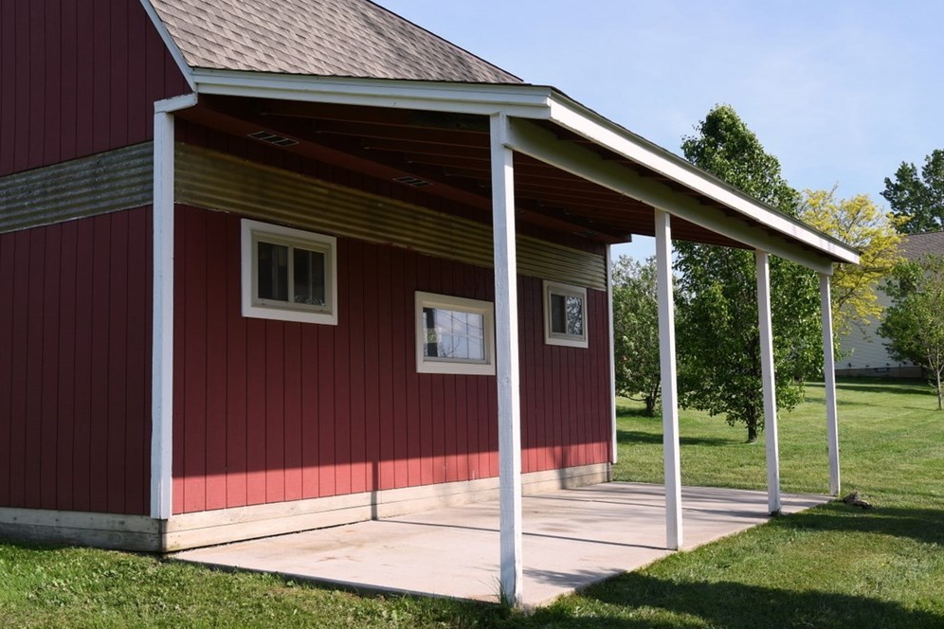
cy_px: 329
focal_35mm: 36
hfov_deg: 53.1
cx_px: 471
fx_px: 944
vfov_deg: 36.9
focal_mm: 22
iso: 200
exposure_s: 1/500
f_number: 7.1
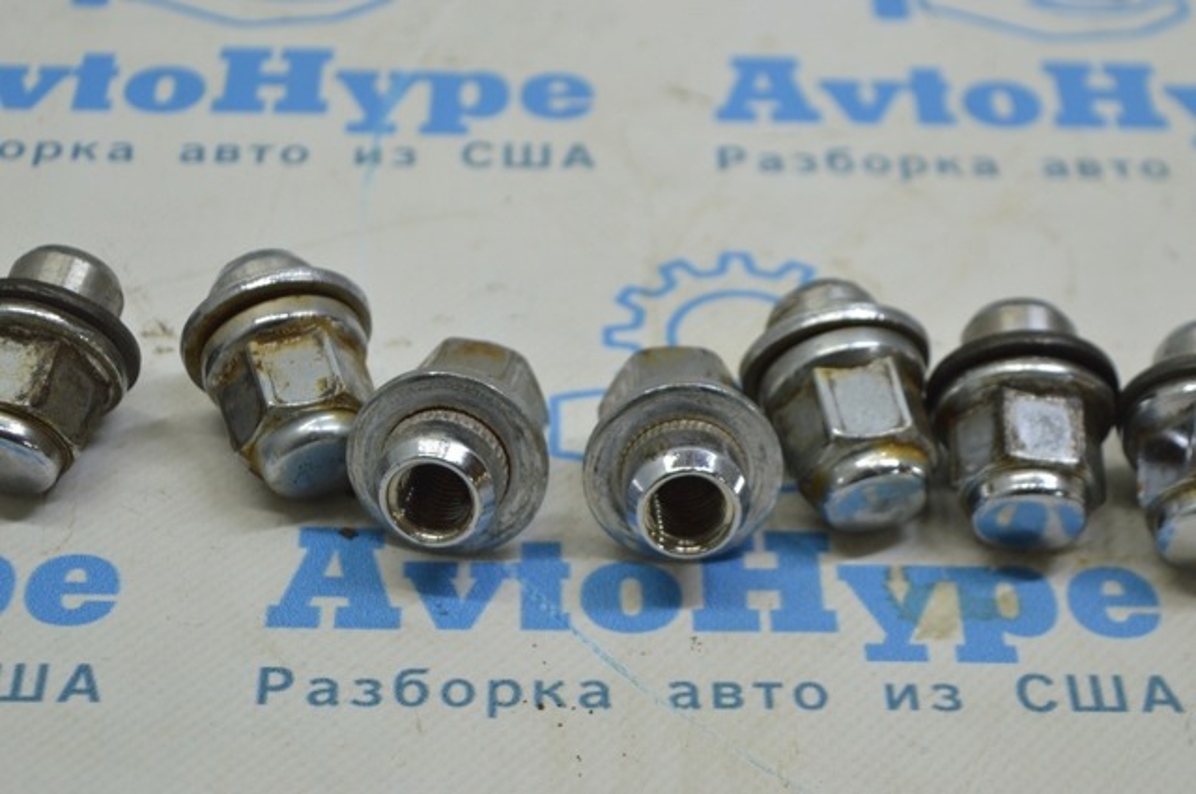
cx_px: 598
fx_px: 2737
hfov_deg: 24.6
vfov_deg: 16.5
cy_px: 397
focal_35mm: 82
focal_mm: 55
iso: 400
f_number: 5.6
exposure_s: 1/30
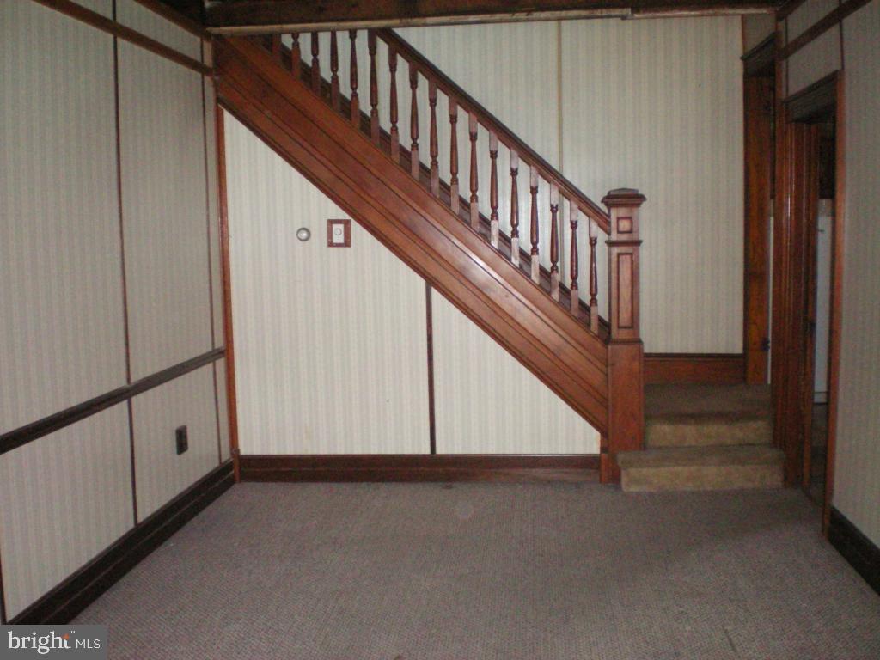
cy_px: 330
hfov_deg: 49.0
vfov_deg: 37.7
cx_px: 440
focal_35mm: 38
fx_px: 966
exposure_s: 1/60
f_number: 3.1
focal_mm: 6.3
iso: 400
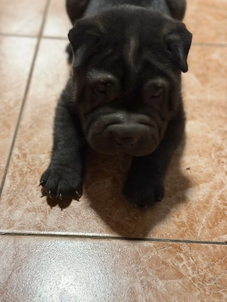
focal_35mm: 48
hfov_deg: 30.3
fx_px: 420
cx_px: 114
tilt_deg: -47.4
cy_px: 151
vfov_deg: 39.7
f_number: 1.78
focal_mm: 6.76
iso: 500
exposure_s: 1/33
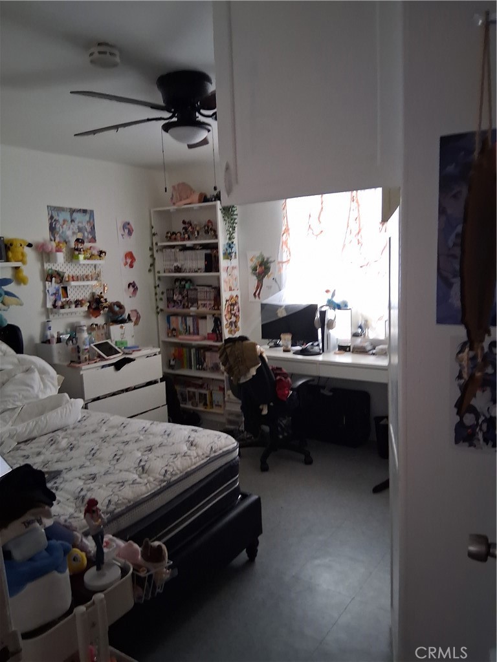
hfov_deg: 53.1
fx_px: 498
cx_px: 248
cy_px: 331
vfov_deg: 67.3
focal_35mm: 26
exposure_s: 1/33
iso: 500
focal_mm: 3.98
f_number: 1.8
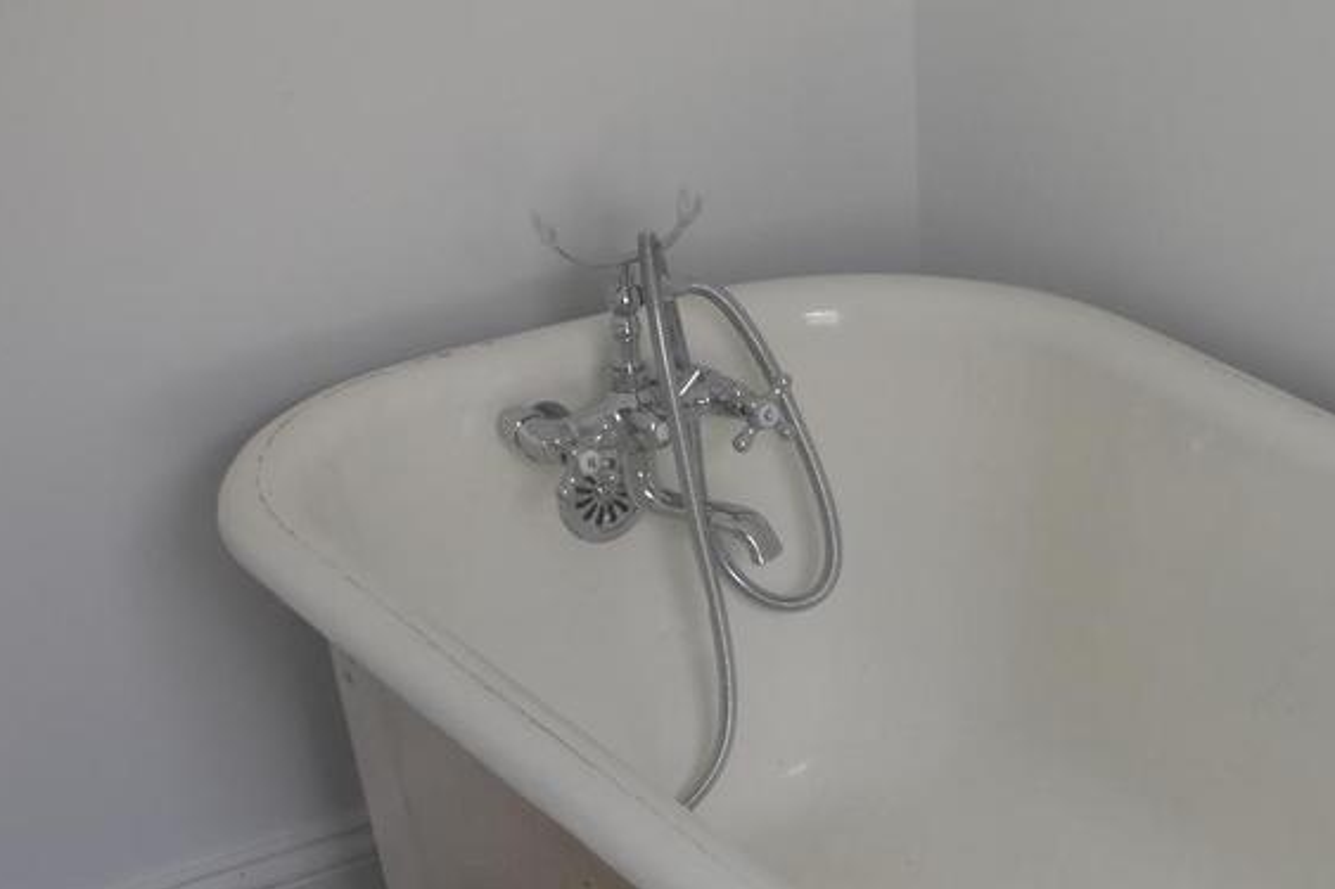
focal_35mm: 88
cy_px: 512
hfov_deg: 22.7
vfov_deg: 15.5
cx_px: 1091
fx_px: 3273
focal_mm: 23
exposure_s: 1/80
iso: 400
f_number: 4.5
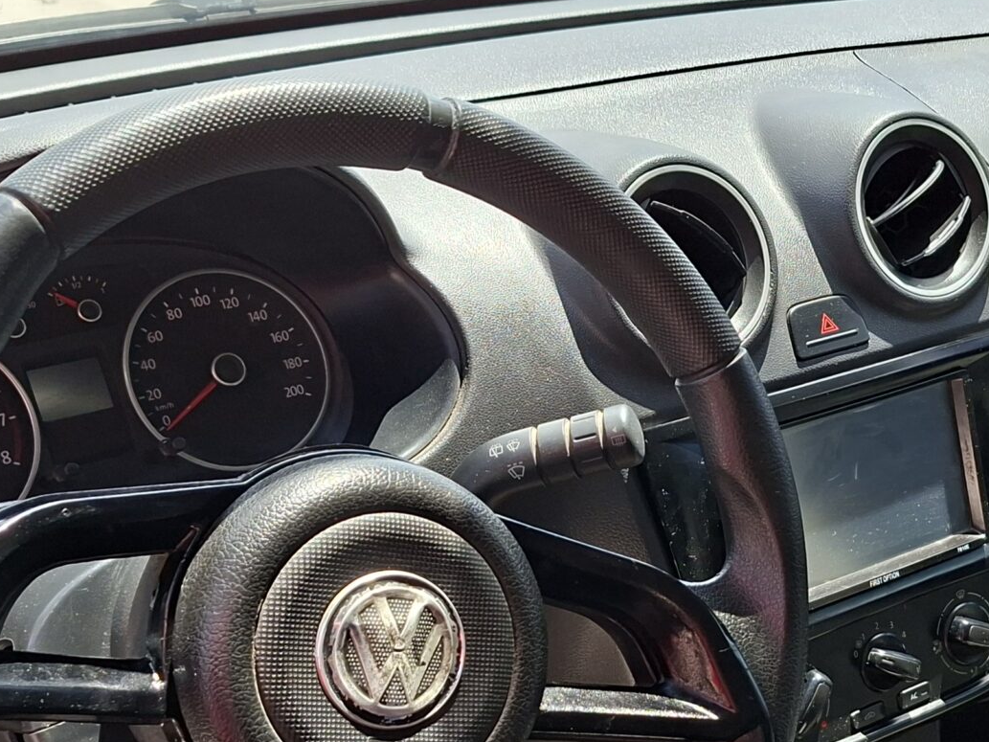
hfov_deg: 33.4
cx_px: 692
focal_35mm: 57
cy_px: 568
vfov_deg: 25.3
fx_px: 1629
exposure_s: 1/488
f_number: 1.8
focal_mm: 5.54
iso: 50
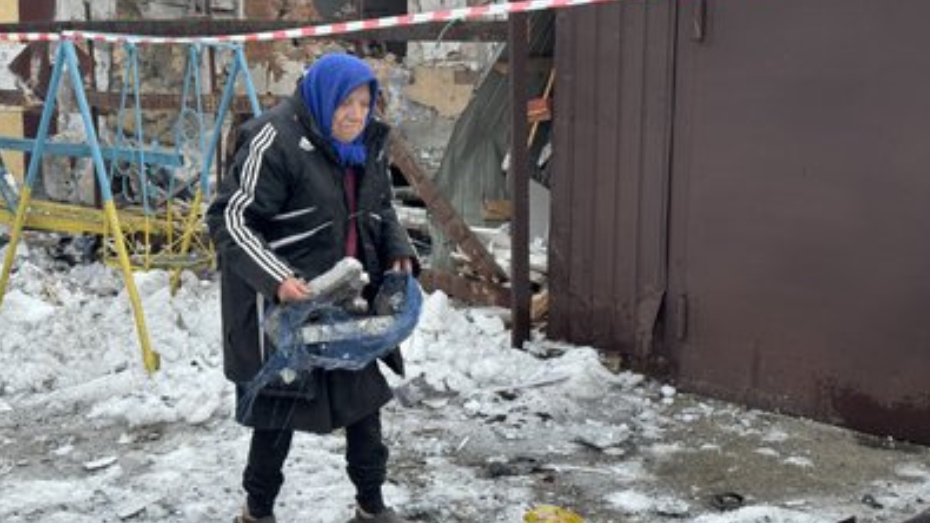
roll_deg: -0.9
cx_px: 464
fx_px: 1307
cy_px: 252
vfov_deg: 22.6
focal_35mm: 53
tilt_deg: -6.2
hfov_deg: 39.2
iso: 64
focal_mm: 6.76
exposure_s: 1/1312
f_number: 1.78
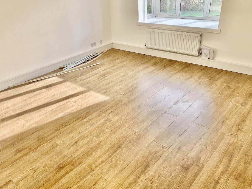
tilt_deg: -29.3
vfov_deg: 48.2
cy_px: 95
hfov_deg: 61.5
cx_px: 113
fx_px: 211
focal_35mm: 29
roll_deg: +4.5
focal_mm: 4.25
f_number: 1.8
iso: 25
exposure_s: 1/122
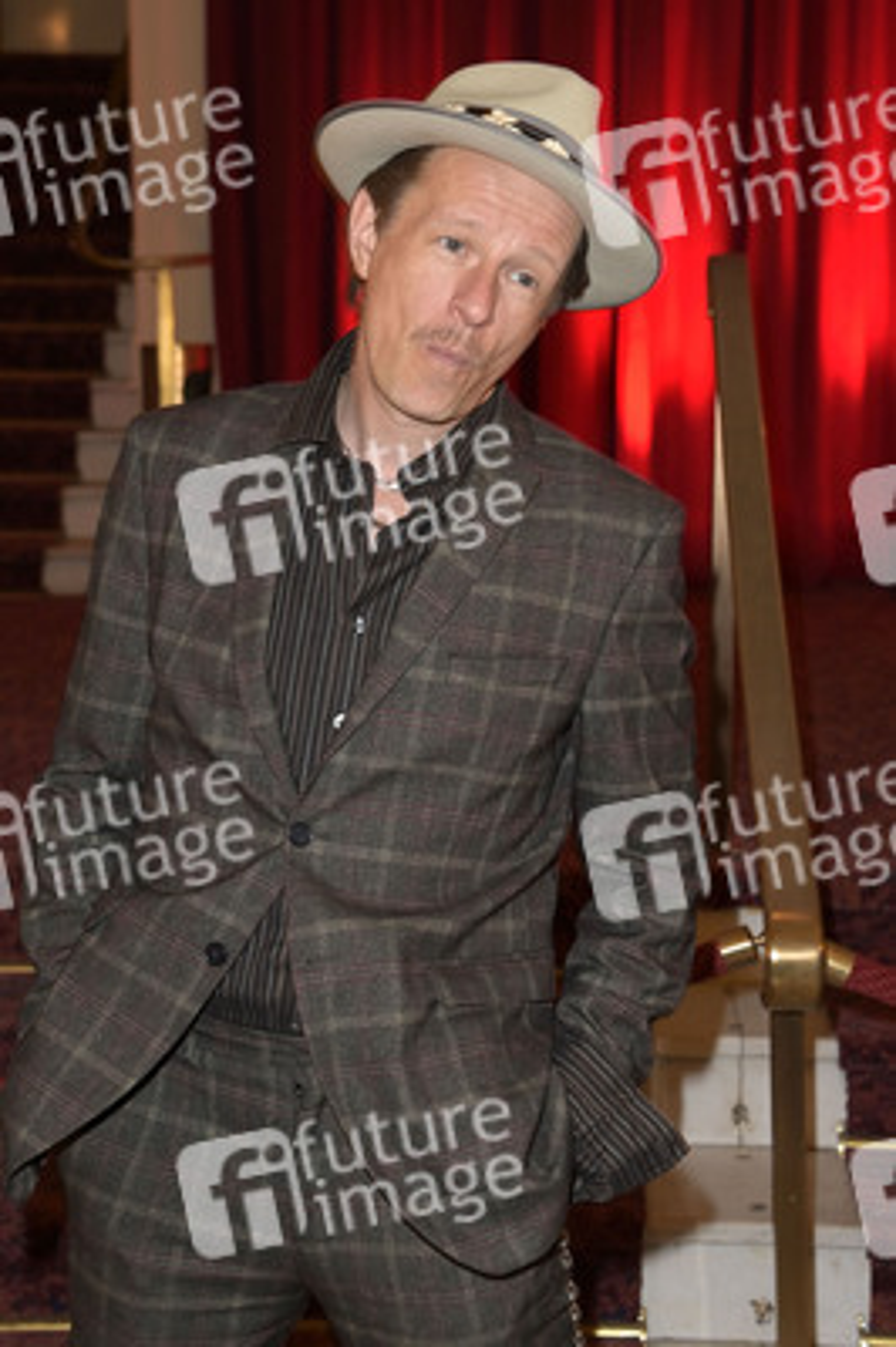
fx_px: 2169
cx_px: 448
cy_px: 674
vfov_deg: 34.5
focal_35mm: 58
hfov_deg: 23.3
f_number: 5.6
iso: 2000
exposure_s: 1/60
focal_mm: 58
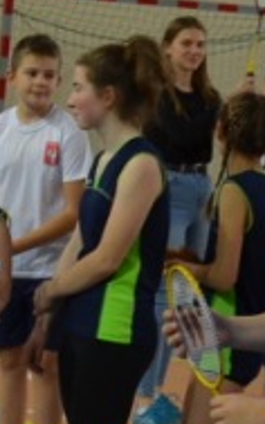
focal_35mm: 174
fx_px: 2009
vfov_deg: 12.0
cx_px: -400
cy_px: 29
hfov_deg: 7.1
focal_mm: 21
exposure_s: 1/60
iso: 640
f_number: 4
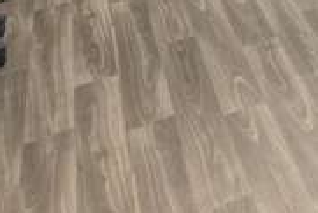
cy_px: -334
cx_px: 748
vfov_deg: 12.5
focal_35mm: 79
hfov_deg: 15.4
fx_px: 698
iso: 400
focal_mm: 14
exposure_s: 1/320
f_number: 8
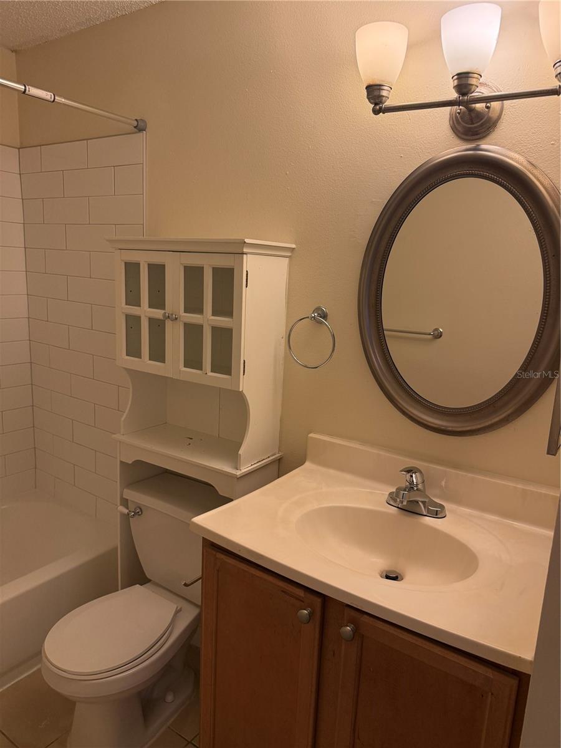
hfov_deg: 56.8
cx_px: 280
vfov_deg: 71.6
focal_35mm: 24
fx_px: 519
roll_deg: -2.3
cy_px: 374
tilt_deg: -10.0
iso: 200
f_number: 1.78
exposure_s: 1/163
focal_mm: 6.76
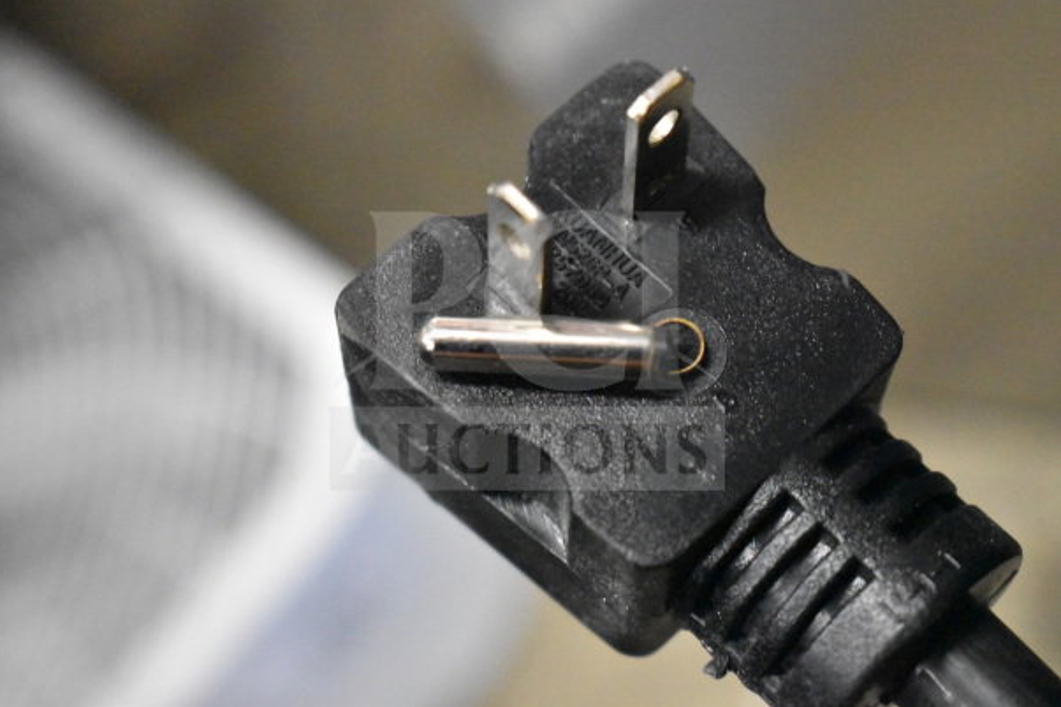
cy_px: 351
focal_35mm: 84
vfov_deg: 16.4
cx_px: 526
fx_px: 2461
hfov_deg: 24.3
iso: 14400
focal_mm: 55
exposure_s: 1/100
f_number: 5.6
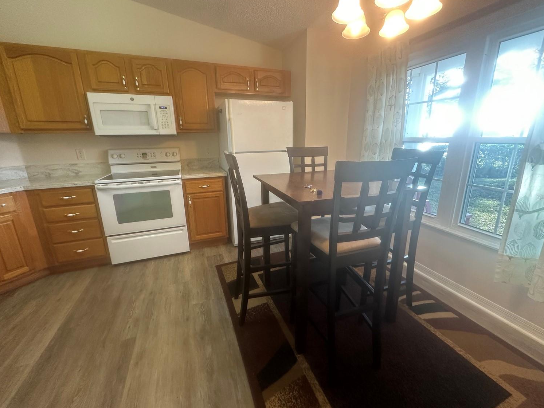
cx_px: 279
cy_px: 197
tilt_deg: -13.8
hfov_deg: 98.1
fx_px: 236
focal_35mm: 15
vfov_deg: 81.7
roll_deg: +0.5
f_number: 2.2
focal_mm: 2.22
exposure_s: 1/60
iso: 160
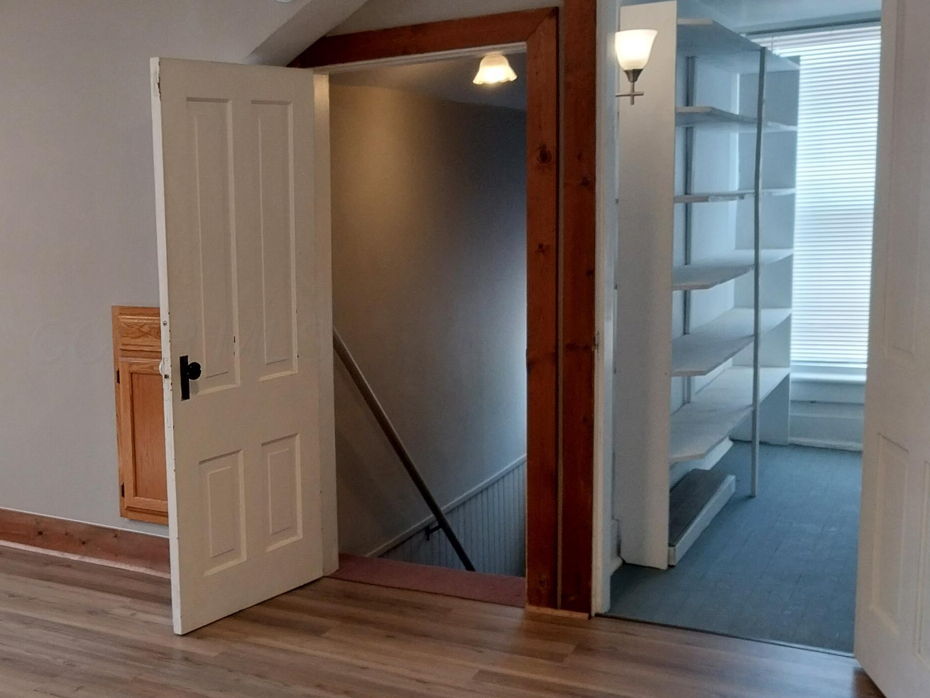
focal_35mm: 42
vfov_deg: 34.4
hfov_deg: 42.7
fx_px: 1128
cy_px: 341
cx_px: 180
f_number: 1.8
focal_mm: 4
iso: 125
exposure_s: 1/60
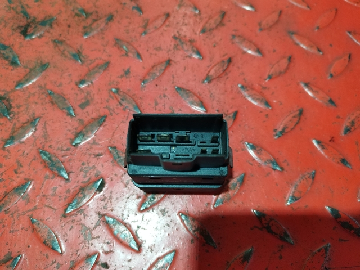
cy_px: 135
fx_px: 270
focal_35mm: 26
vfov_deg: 53.1
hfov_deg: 67.3
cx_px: 180
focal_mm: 6.24
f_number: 1.8
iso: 1053
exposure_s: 1/100
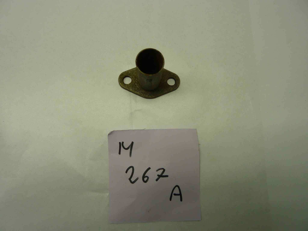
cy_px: 116
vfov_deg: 54.9
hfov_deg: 69.4
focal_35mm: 25
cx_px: 154
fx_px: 222
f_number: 3.3
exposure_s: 1/50
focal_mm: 4.1
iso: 80
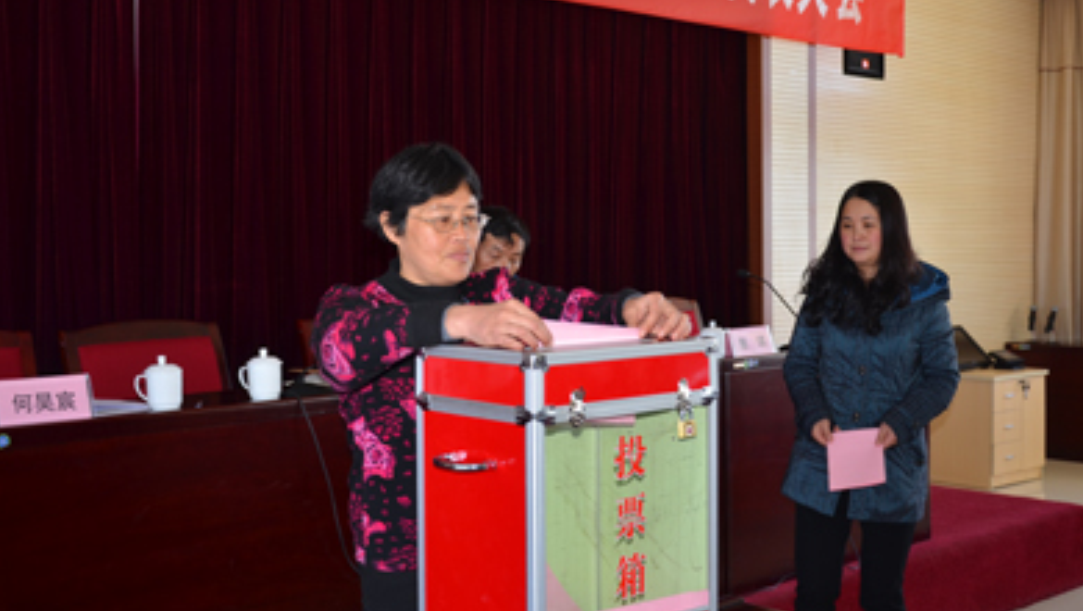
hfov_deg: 45.4
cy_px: 260
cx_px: 547
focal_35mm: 45
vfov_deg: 26.6
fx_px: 1293
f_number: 4
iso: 160
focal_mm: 28
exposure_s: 1/60
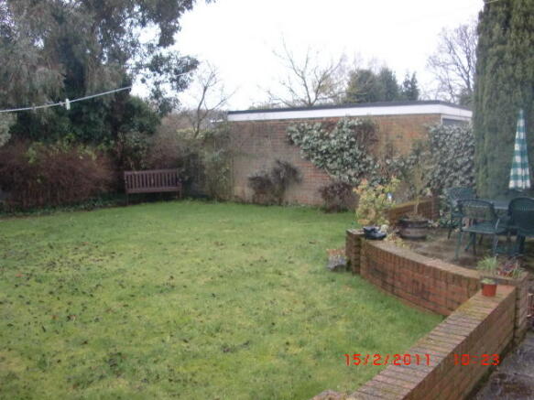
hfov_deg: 51.4
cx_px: 267
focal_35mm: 36
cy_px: 200
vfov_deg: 39.6
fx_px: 555
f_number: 2.8
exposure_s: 1/60
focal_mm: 6.3
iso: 400
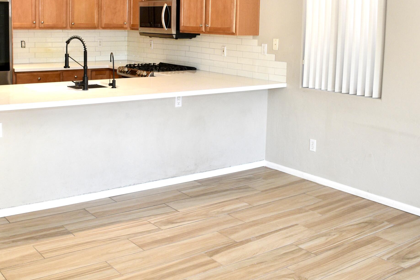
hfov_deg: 44.3
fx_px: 513
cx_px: 171
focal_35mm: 44
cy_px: 75
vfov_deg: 30.1
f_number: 4
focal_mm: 18
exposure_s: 1/60
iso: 800
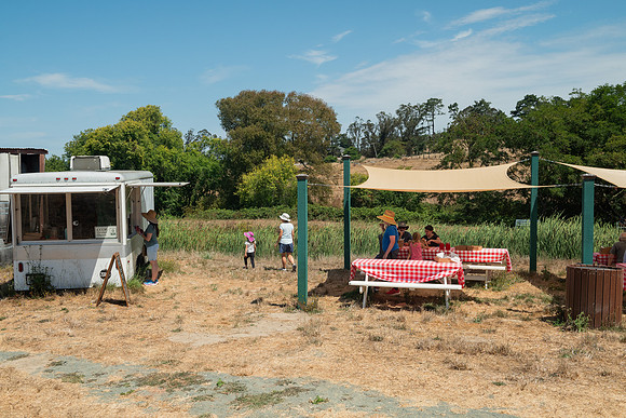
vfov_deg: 36.9
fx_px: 626
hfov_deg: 53.1
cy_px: 209
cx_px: 313
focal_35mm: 36
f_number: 6.3
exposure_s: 1/2500
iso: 500
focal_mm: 36
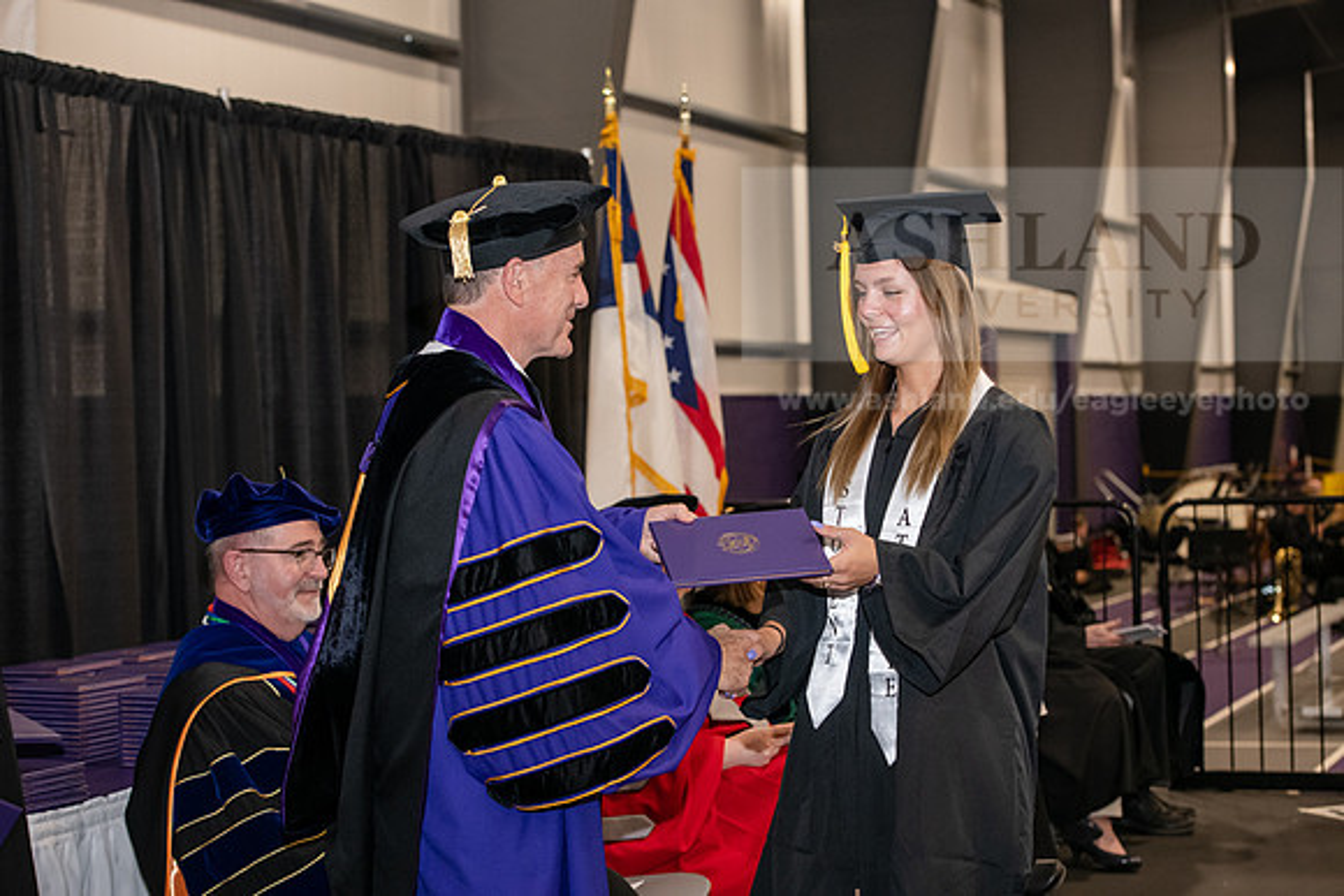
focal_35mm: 70
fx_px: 2614
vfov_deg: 19.5
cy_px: 448
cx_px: 672
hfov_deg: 28.8
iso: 2500
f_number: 5
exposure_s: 1/200
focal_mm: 70
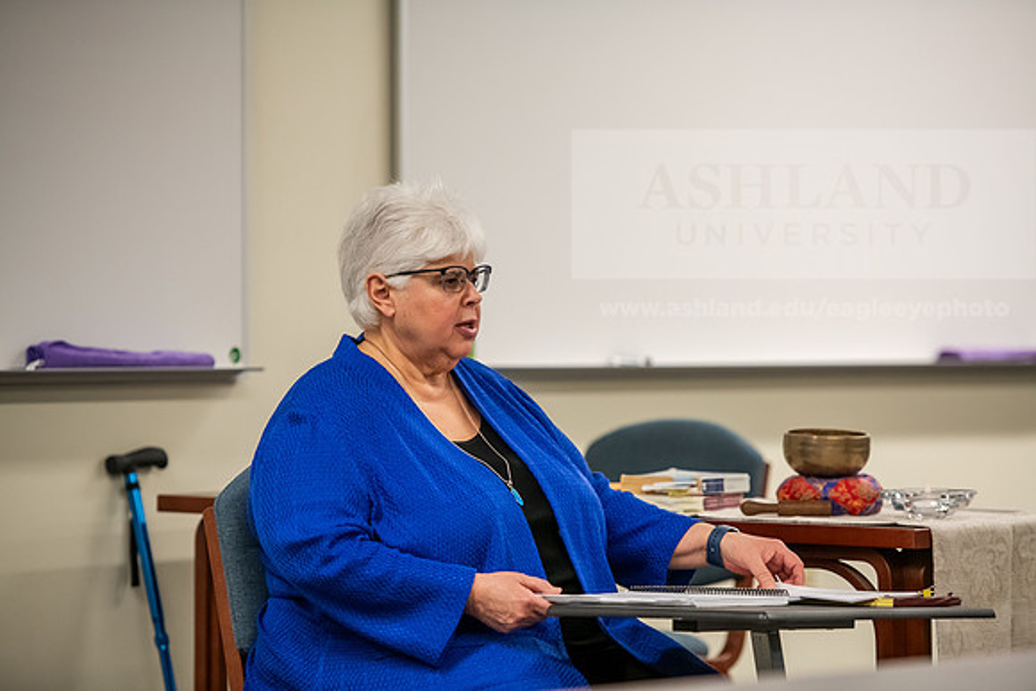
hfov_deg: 12.8
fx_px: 4605
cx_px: 518
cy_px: 346
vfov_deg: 8.6
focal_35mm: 160
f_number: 2.8
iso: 2000
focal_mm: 160
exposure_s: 1/200
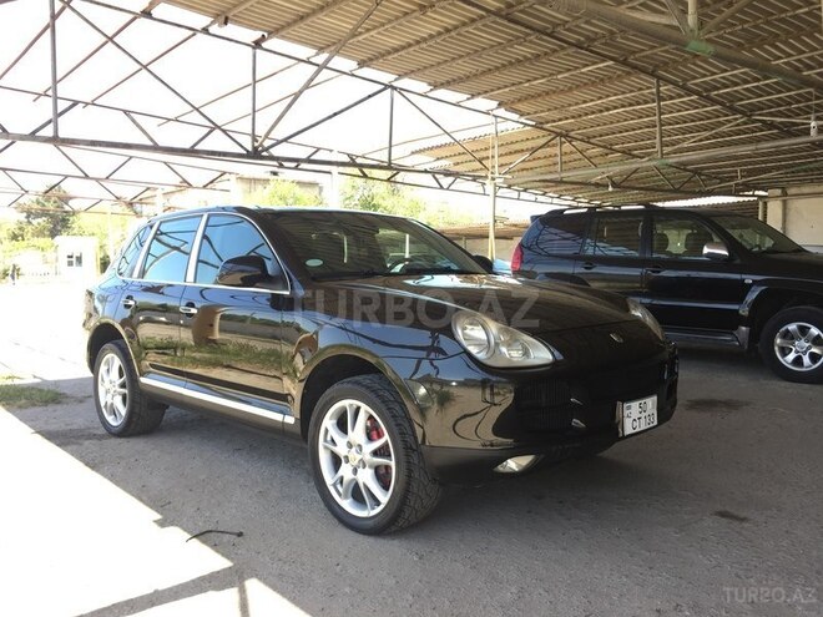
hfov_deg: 61.7
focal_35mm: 29
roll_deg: +0.0
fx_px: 689
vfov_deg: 48.2
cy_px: 308
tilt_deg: -4.3
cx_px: 412
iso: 32
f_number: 2.2
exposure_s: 1/165
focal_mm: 4.15
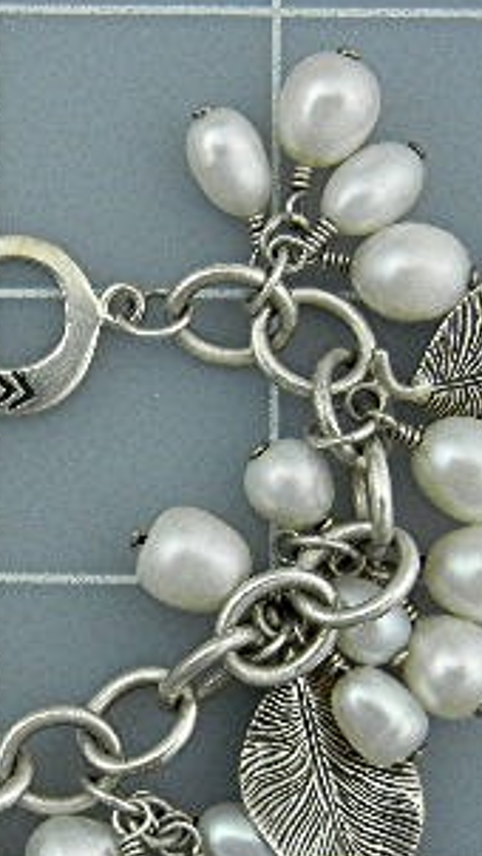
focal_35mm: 104
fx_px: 2362
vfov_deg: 20.5
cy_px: 530
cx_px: -45
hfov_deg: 11.5
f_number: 3.8
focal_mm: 8.1
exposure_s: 1/19.4
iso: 400
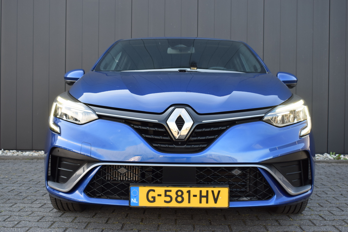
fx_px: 449
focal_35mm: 46
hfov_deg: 42.3
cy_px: 116
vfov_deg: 28.9
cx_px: 174
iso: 400
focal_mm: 31
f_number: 6.3
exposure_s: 1/160
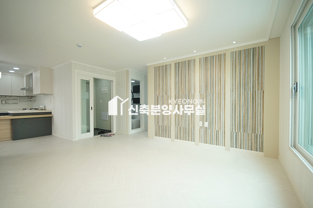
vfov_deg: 77.2
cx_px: 156
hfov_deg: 100.4
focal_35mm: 15
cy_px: 104
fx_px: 130
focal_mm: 10
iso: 800
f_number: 5.6
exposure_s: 1/160
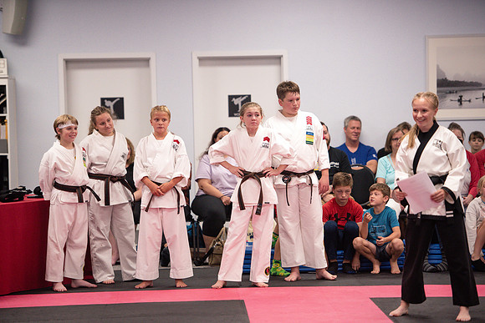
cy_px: 162
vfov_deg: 9.5
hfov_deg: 14.2
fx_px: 1954
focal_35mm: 145
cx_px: 242
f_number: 2.8
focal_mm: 145
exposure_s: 1/400
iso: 1600
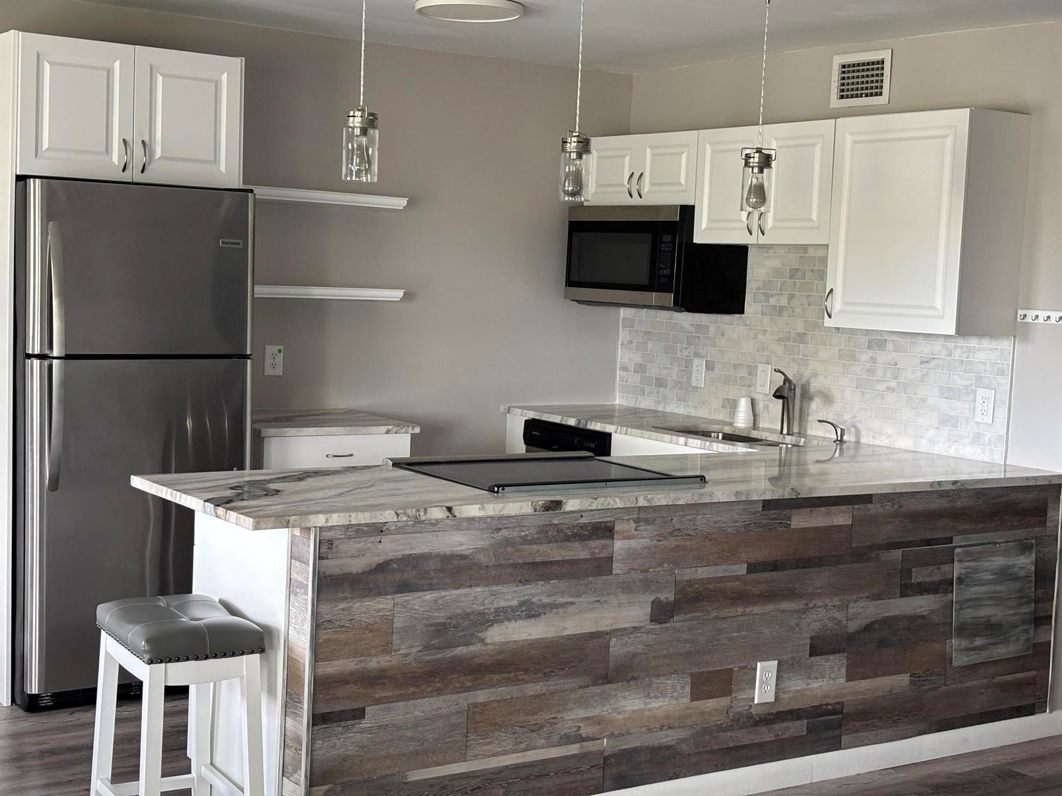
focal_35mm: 52
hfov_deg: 36.8
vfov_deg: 28.0
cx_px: 531
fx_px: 1595
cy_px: 398
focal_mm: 5.96
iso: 160
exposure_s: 1/50
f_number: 1.6
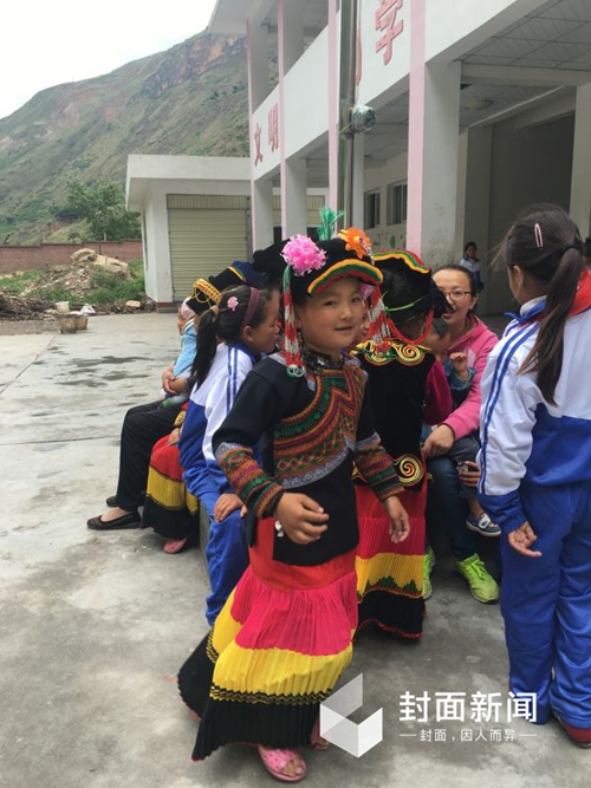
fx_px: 660
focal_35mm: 29
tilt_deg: -11.0
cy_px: 394
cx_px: 296
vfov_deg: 61.7
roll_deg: -0.4
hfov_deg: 48.2
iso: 25
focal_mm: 4.15
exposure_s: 1/266
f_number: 2.2
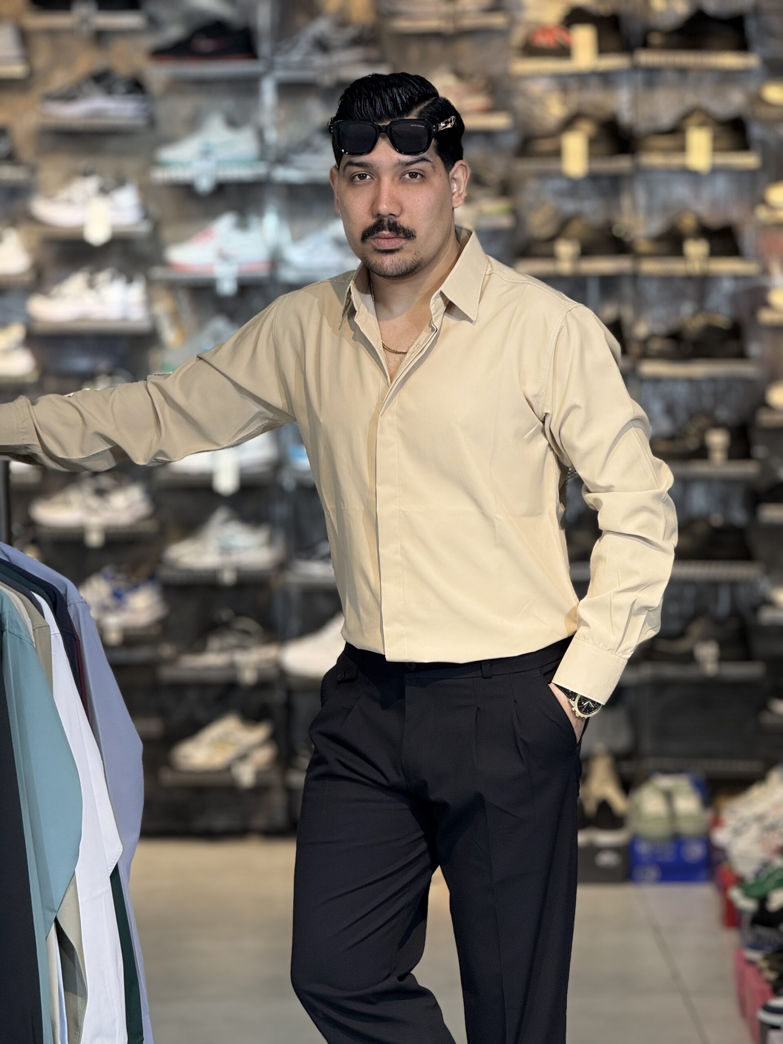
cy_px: 522
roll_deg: +0.4
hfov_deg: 12.3
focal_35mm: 120
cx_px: 392
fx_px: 3619
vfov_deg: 16.4
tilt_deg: -3.7
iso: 100
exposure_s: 1/100
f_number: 2.8
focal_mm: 15.66
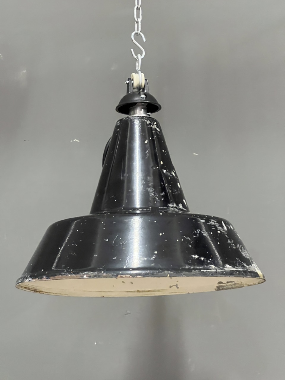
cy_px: 190
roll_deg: +0.8
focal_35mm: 77
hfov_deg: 19.1
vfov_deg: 25.3
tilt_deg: +11.6
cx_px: 142
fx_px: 845
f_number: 2.8
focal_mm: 9
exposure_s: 1/25
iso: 1000
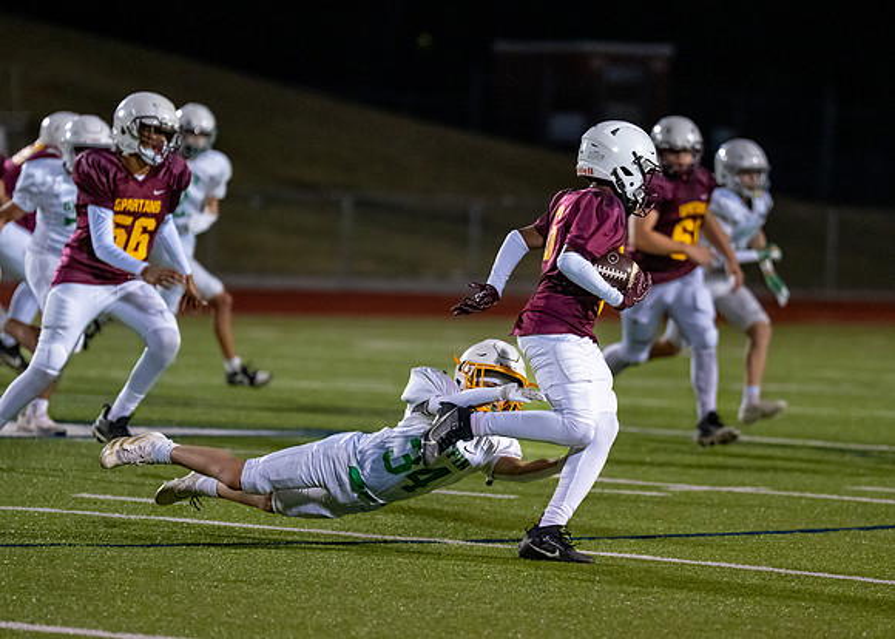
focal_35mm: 281
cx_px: 507
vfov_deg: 5.1
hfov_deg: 7.2
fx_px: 7147
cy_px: 362
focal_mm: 200
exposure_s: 1/1250
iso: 3200
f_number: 2.8
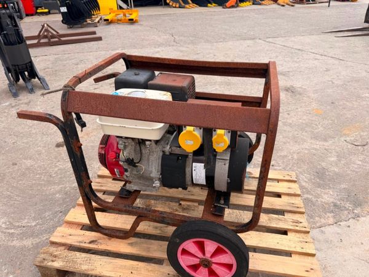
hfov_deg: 71.6
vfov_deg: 56.8
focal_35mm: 24
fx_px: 256
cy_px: 138
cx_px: 184
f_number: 1.78
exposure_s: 1/1192
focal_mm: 6.76
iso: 80
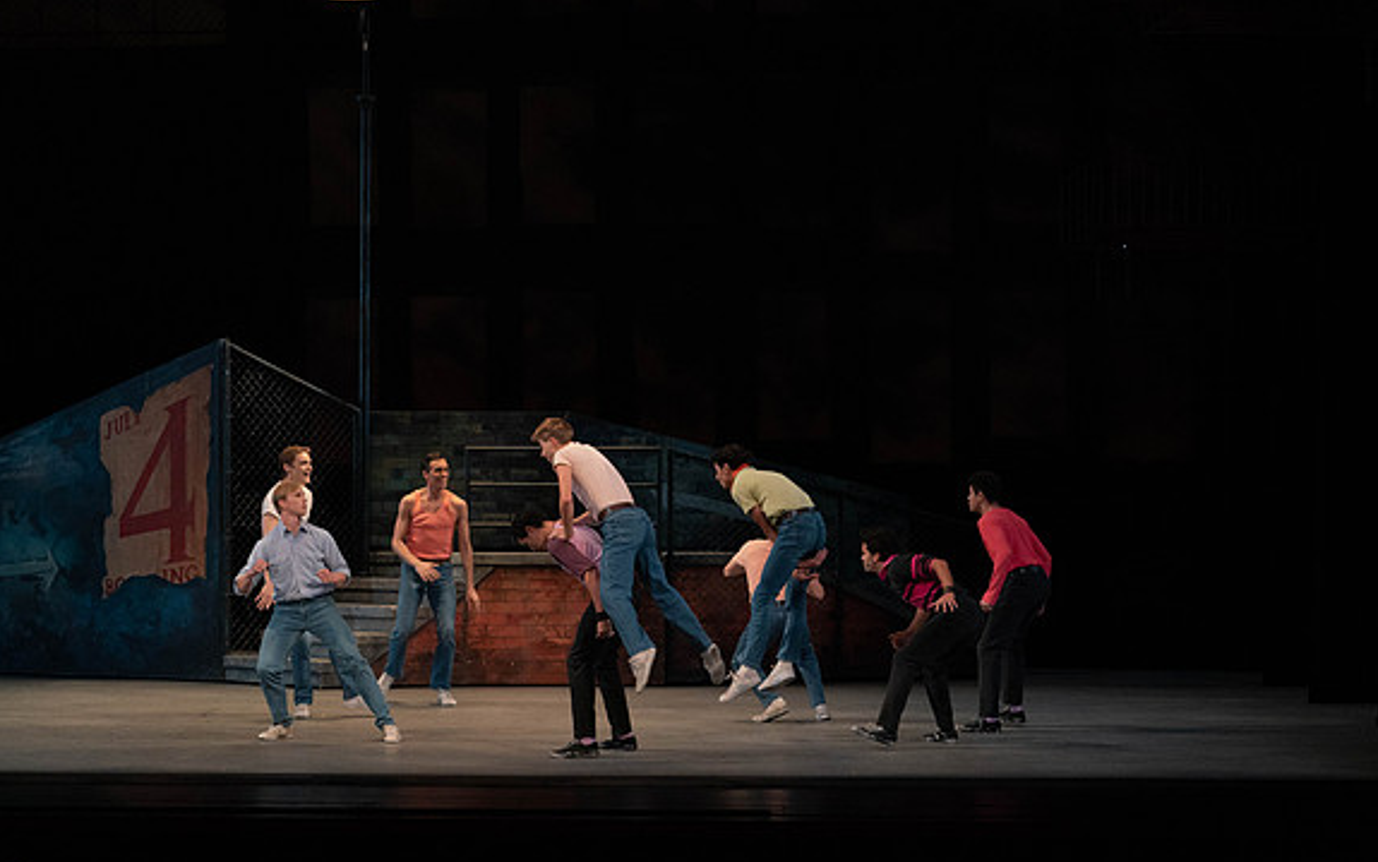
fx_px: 3831
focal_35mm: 102
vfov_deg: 12.8
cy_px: 438
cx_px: 691
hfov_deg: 20.4
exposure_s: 1/400
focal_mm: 99
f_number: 4.5
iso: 3200
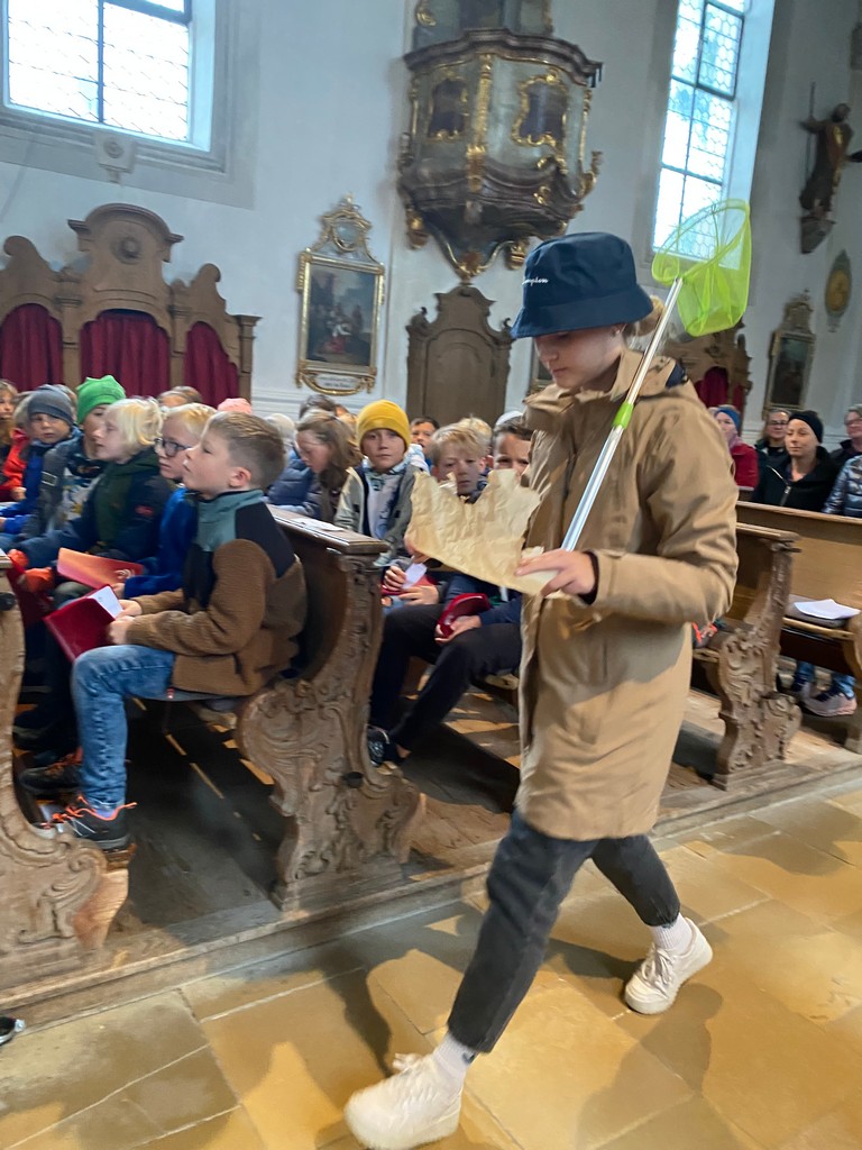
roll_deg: -4.0
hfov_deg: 53.1
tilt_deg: -9.6
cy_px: 575
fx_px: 863
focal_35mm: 26
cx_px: 431
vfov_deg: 67.3
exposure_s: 1/50
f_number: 1.8
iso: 500
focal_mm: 4.25
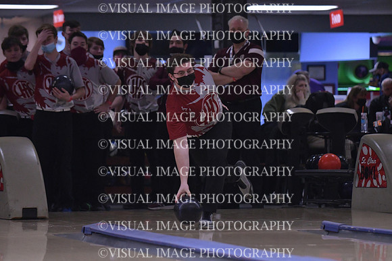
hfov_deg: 10.2
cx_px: 196
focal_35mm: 202
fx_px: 2205
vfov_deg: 6.8
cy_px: 130
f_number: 2.8
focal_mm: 135
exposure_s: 1/1000
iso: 5000
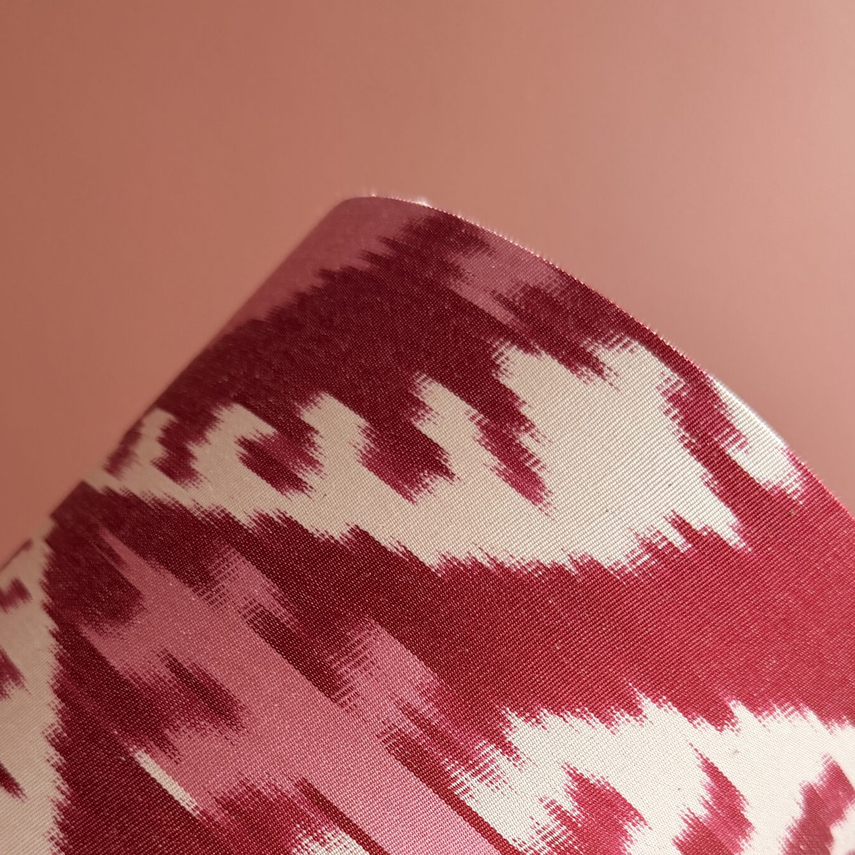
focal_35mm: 40
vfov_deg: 39.9
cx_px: 415
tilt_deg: -2.1
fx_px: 1118
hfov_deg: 41.9
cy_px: 703
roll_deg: +1.7
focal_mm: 6.76
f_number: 1.78
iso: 200
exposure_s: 1/63
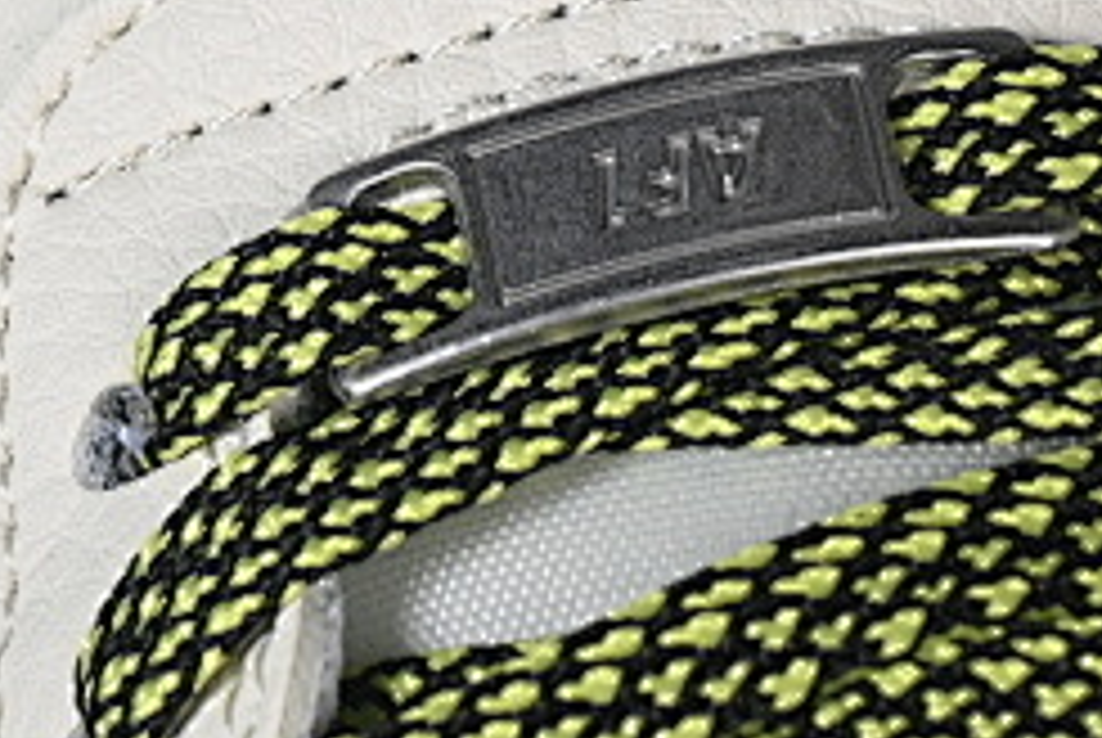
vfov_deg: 4.2
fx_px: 10114
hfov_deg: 6.2
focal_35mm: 330
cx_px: 522
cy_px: -220
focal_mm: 50
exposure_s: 1/80
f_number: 7.1
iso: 160
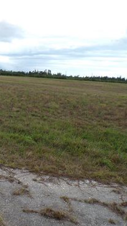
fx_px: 216
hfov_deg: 31.4
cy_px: 115
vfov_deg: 55.3
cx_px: 15
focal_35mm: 36
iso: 100
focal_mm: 4.3
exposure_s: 1/340
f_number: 4.4
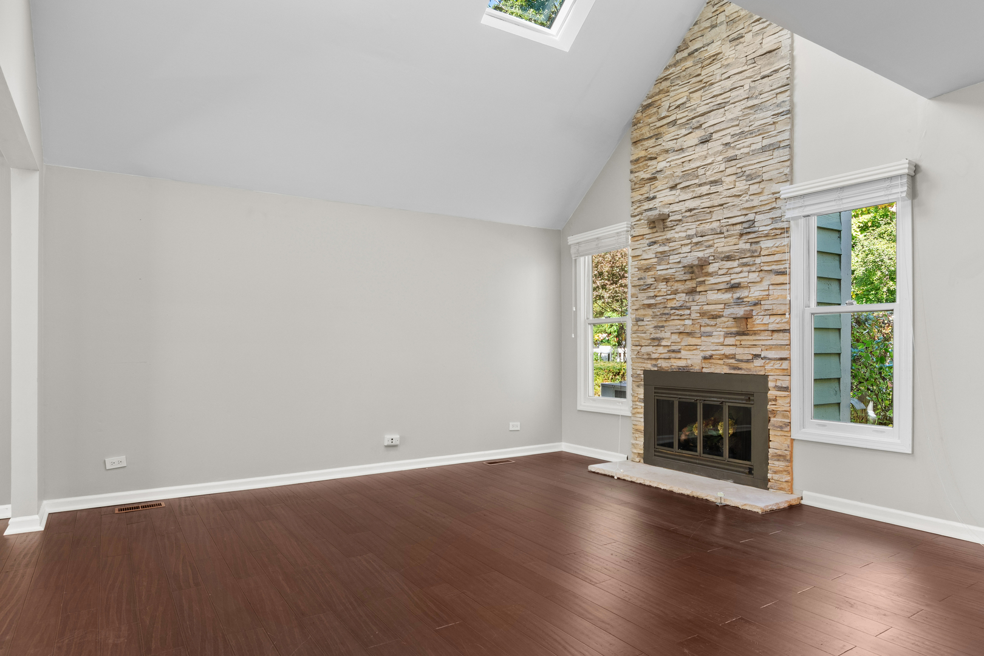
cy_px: 328
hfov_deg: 81.2
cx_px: 492
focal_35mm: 21
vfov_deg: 59.5
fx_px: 574
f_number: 8
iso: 250
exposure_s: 1/2.5
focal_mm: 14
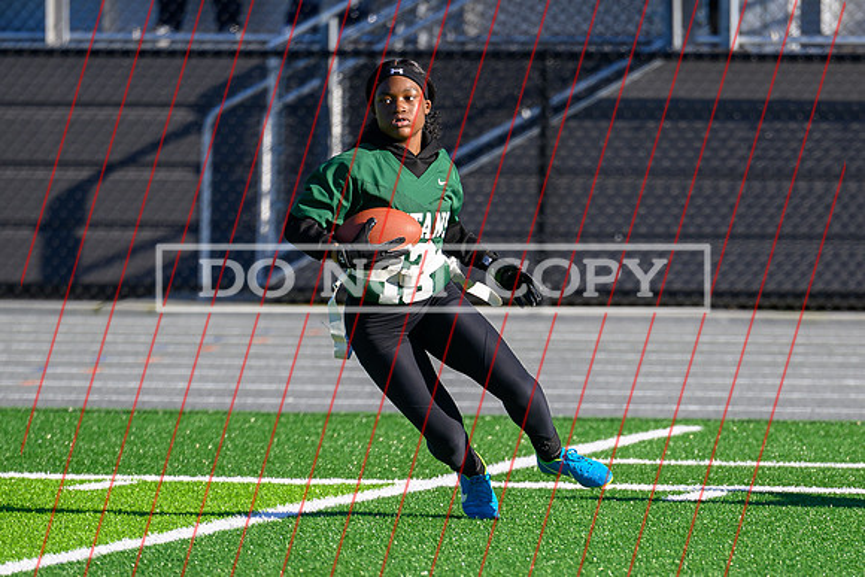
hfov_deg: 4.7
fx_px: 10645
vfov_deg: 3.1
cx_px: 425
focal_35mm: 443
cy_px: 528
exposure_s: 1/1250
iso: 125
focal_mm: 200
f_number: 2.8
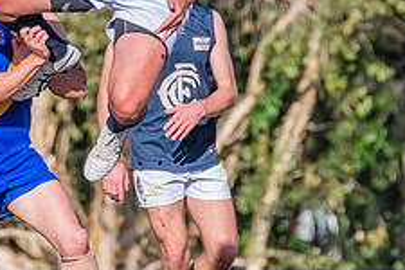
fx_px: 16457
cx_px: 60
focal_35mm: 1463
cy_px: -44
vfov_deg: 0.9
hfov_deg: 1.4
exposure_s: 1/2000
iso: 800
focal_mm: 420
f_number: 8
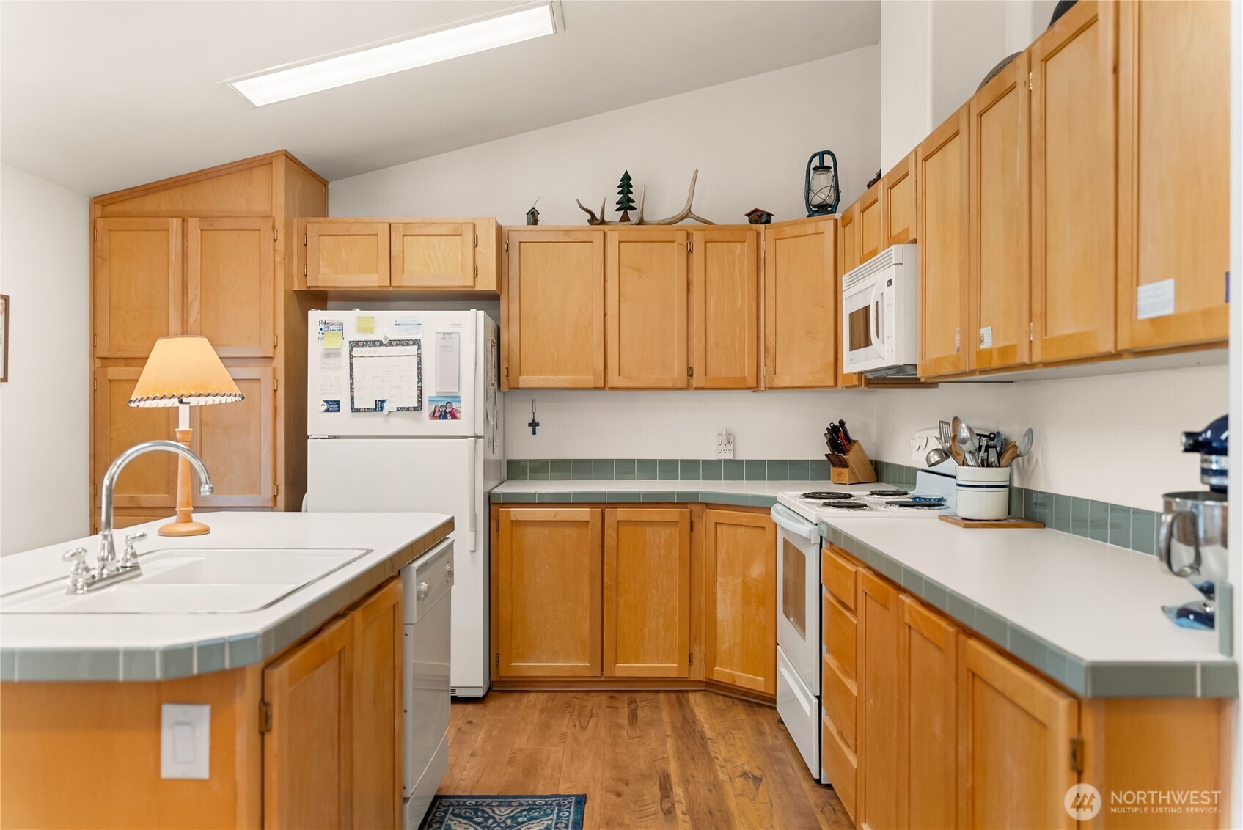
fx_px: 967
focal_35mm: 28
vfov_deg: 46.5
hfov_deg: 65.4
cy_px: 415
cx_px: 622
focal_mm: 28
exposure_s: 1/15
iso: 400
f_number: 2.8
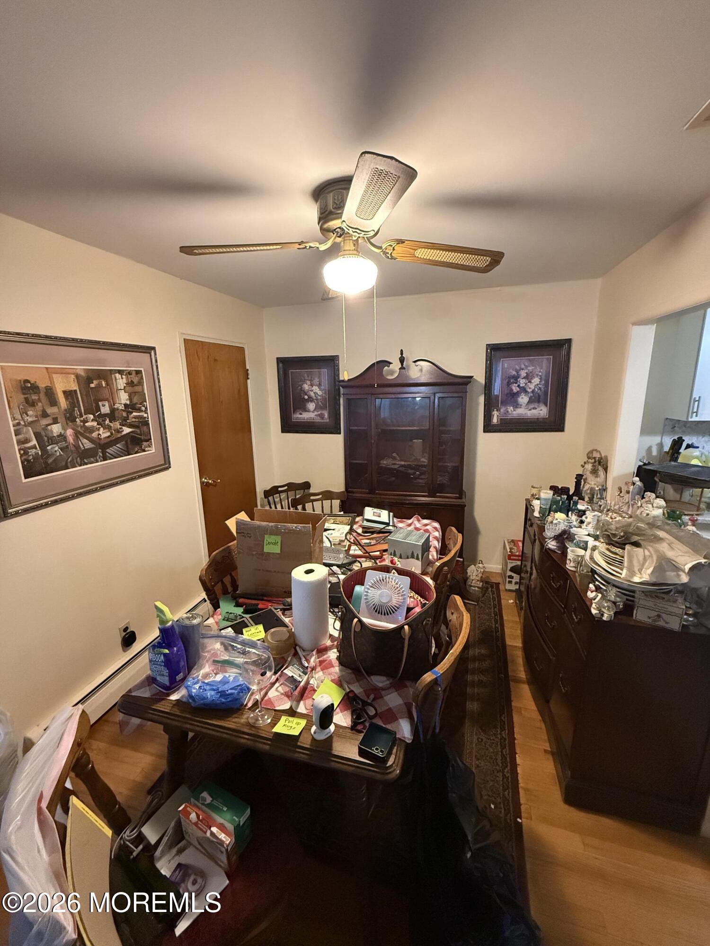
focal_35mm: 14
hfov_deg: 85.7
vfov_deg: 102.1
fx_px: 383
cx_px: 355
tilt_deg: -12.1
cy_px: 473
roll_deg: +1.8
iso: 800
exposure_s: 1/60
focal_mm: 2.22
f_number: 2.2
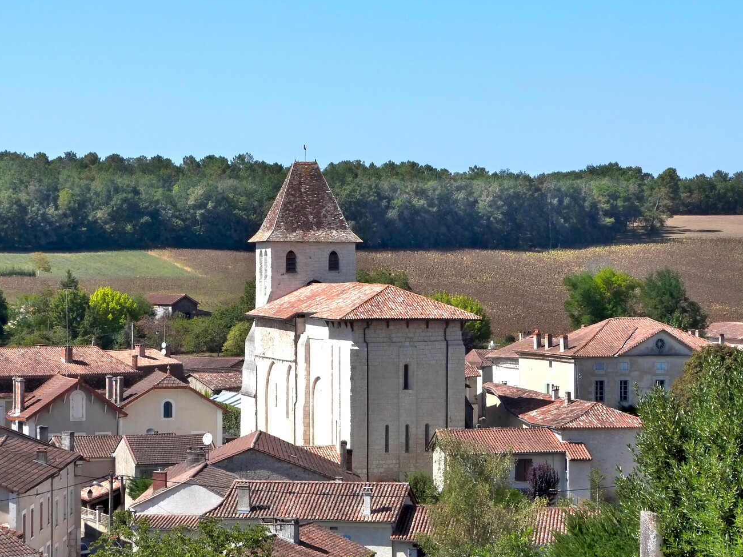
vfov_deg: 14.4
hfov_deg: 19.1
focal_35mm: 103
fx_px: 2211
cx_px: 354
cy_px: 304
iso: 400
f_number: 5.6
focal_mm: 16.8
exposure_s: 1/400
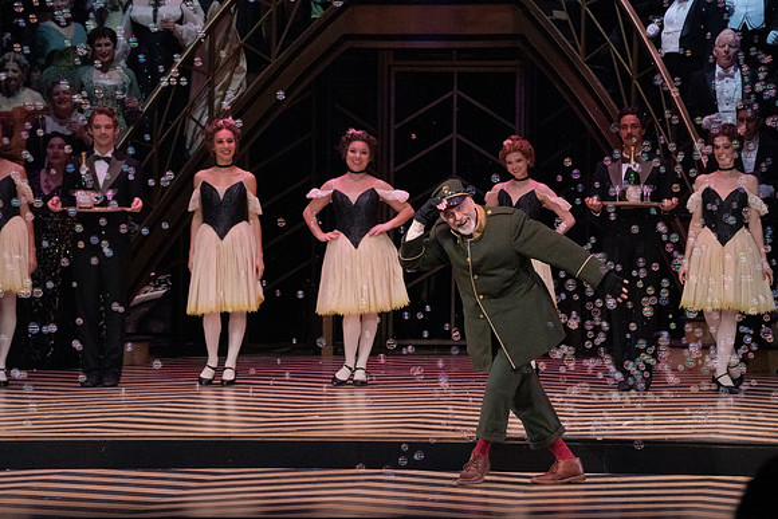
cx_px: 389
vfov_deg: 7.3
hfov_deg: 11.0
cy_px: 260
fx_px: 4042
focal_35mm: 187
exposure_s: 1/400
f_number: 18
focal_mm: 187
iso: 12800
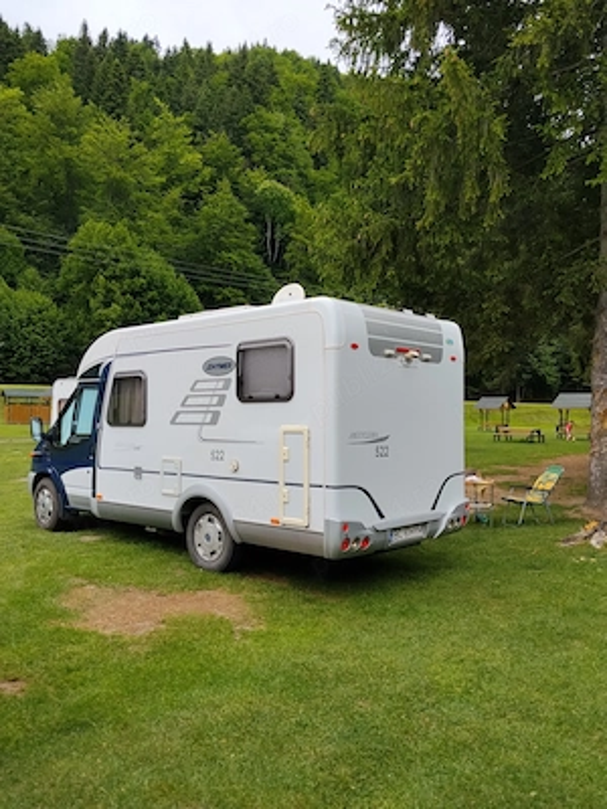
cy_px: 404
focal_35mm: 29
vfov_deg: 61.7
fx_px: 678
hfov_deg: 48.2
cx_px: 304
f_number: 1.8
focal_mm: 4.22
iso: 50
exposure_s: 1/598
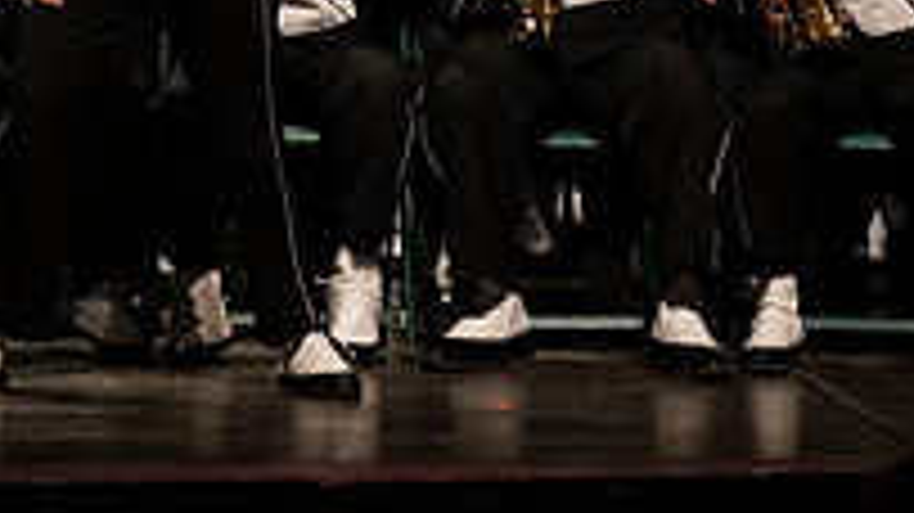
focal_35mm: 599
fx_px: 14511
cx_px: -320
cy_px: -270
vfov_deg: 2.0
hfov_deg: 3.6
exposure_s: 1/500
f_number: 2.8
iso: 2500
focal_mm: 200
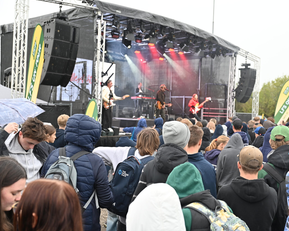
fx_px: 351
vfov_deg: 36.5
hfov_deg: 44.5
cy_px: 115
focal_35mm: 41
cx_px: 175
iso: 400
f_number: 3.5
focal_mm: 36
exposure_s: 1/250
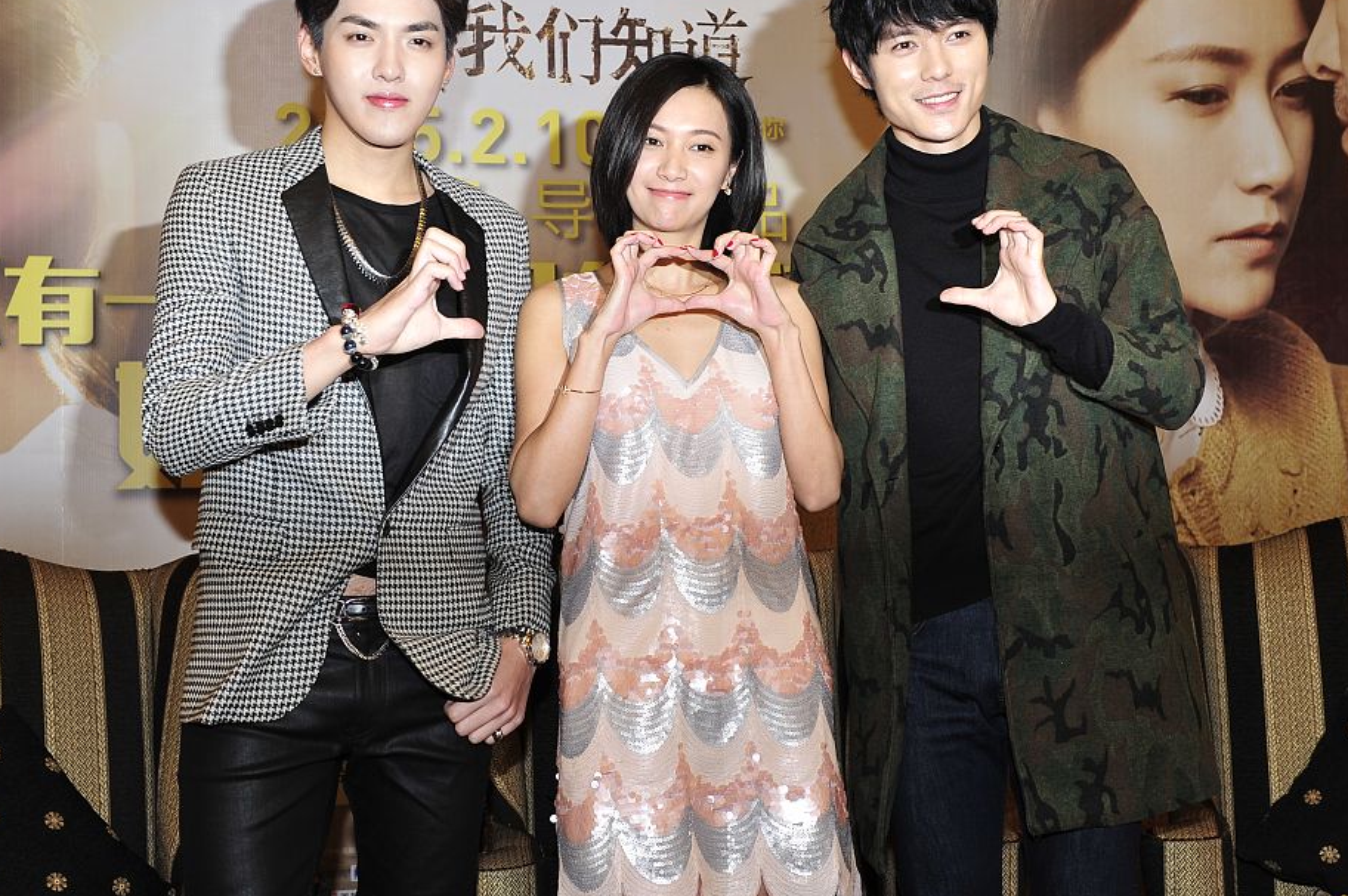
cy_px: 384
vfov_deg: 26.9
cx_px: 656
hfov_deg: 39.6
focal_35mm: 50
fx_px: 1870
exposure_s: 1/125
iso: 800
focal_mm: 38
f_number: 4
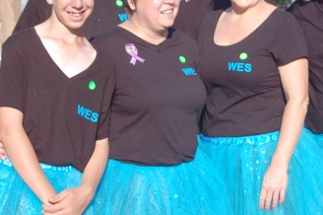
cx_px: 255
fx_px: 1067
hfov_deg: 17.1
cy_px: 68
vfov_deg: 11.5
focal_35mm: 119
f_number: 5.6
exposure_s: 1/800
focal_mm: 36
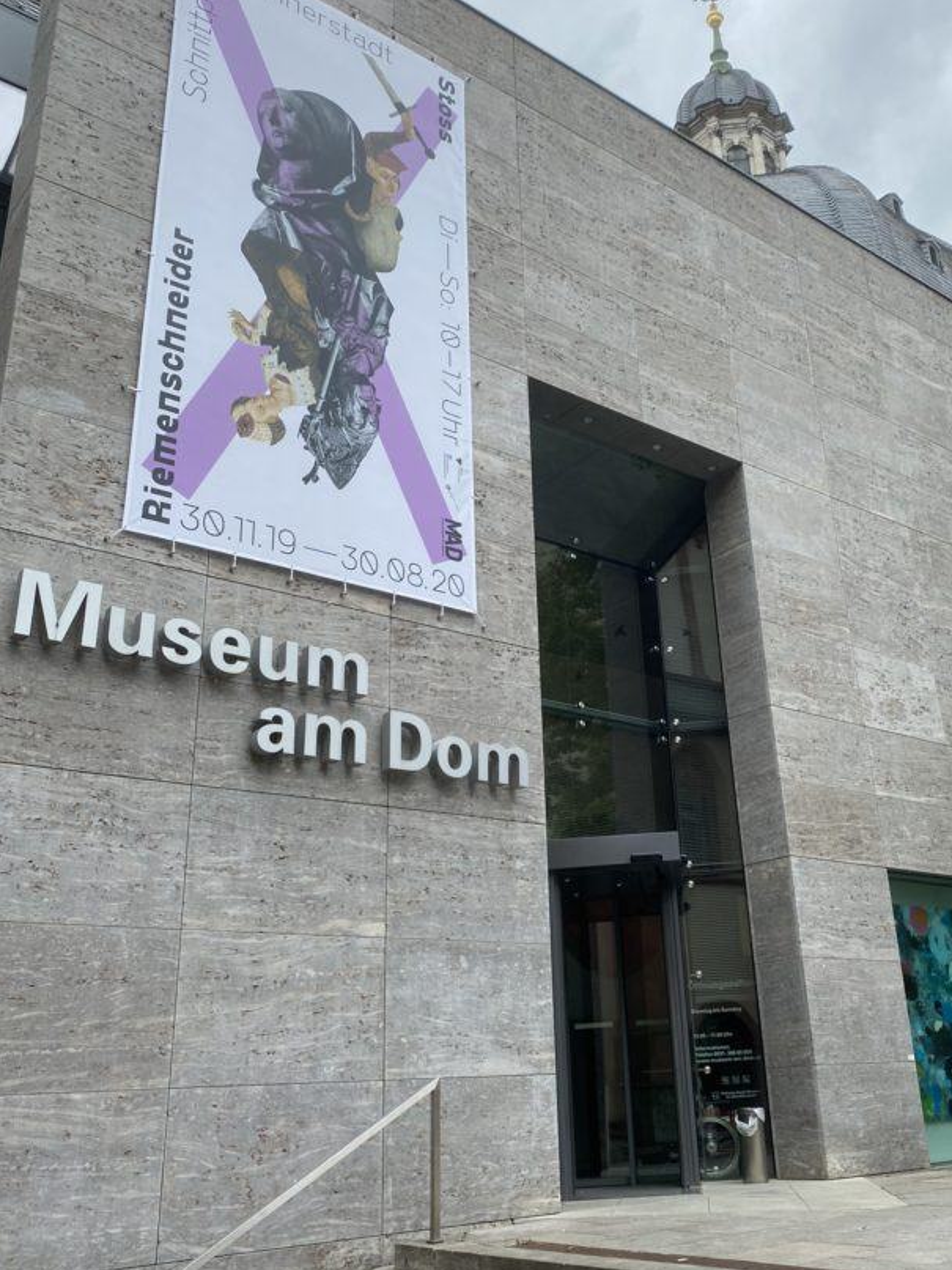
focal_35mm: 33
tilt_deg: +24.1
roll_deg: +3.4
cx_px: 577
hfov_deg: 42.7
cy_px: 600
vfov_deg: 55.3
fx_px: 1210
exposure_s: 1/1034
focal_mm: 4.25
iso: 32
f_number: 1.8
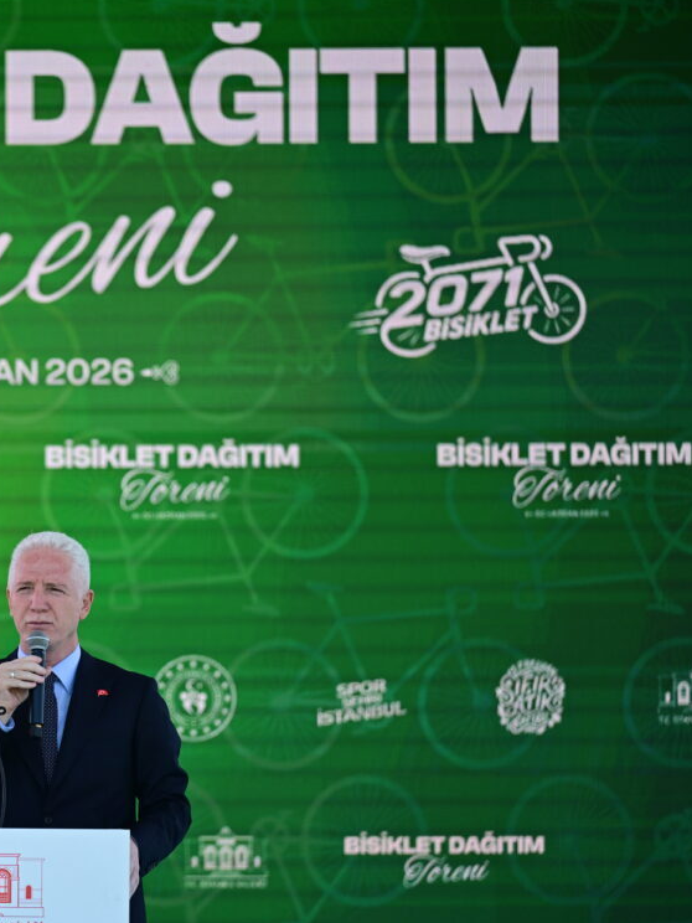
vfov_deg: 6.5
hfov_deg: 4.8
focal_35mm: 306
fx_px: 8156
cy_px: 513
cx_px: -16
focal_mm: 185
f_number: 2.8
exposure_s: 1/800
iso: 200
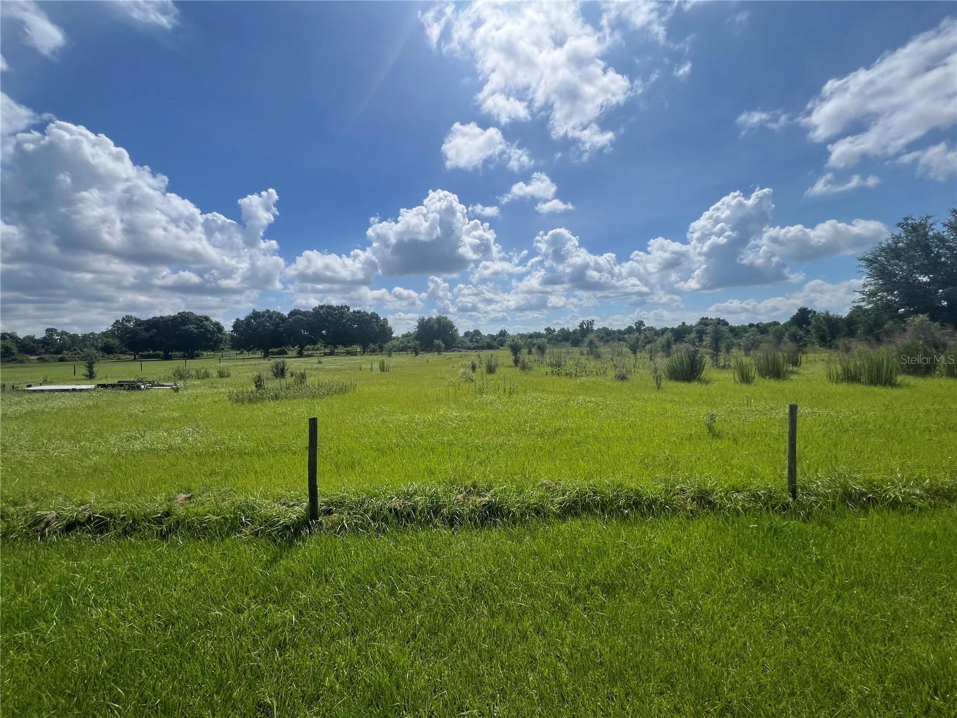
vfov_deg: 89.9
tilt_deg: -3.0
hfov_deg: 106.2
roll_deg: +1.4
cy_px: 359
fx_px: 359
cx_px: 478
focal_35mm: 13
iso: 32
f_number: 1.8
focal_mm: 1.57
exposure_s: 1/3774
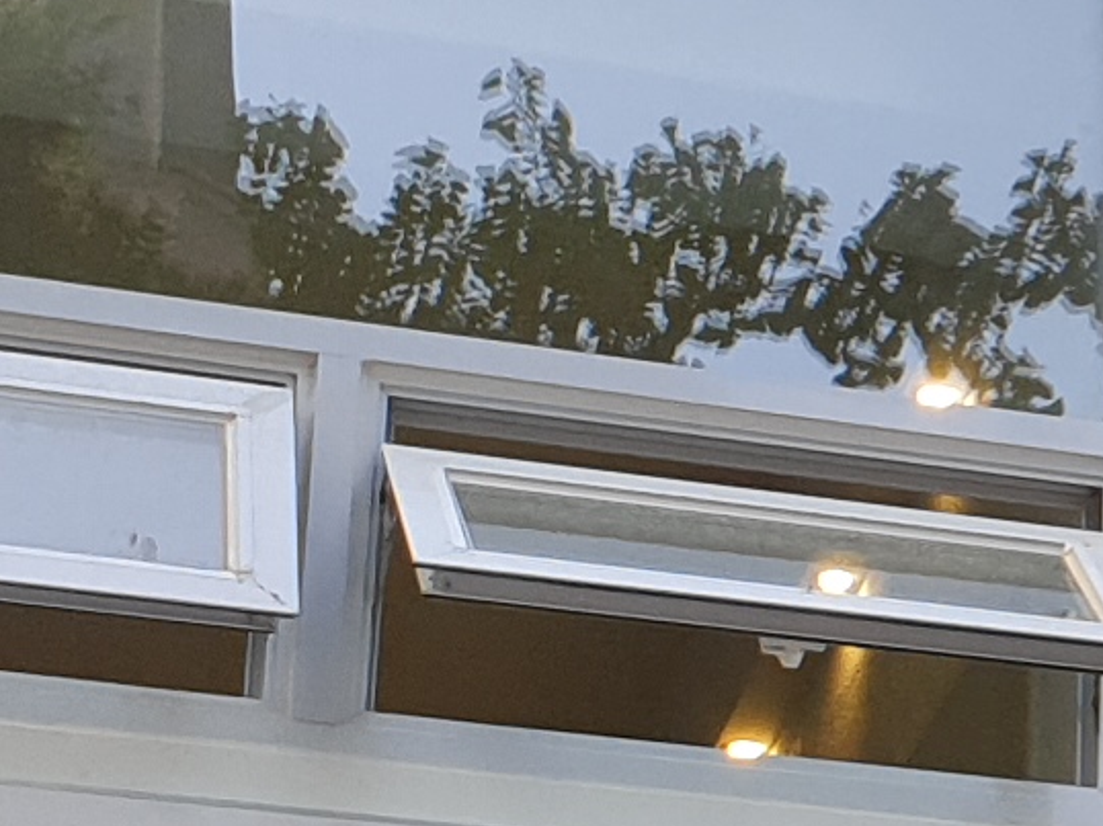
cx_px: 2393
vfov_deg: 7.6
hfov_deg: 9.3
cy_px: 527
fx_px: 6211
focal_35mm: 195
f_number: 2.4
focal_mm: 4.3
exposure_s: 1/192
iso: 50
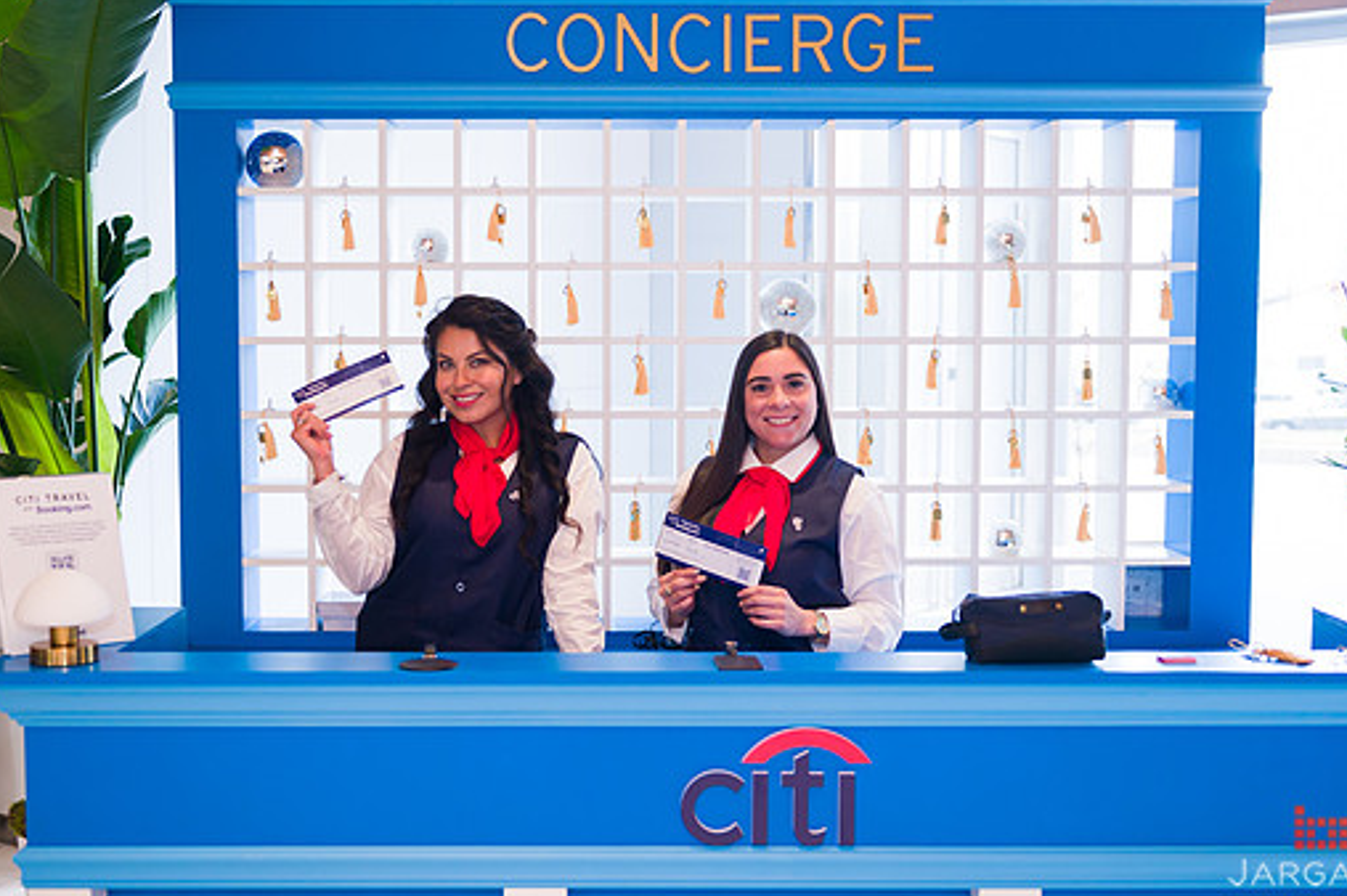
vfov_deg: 27.5
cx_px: 630
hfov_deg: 40.3
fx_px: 1832
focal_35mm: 49
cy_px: 476
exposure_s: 1/200
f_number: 3.2
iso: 400
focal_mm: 38
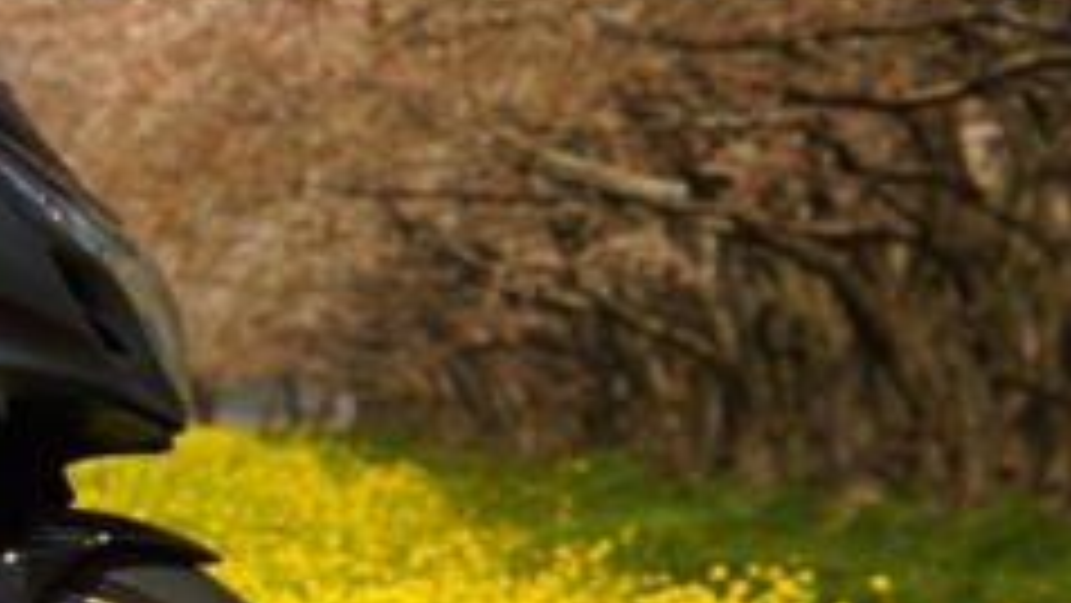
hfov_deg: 5.2
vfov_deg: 2.9
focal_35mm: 416
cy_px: 126
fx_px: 11816
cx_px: -436
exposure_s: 1/125
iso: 100
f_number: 8
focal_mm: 118
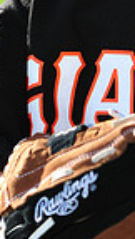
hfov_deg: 2.0
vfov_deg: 3.5
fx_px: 3887
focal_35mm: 614
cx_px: 192
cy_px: -130
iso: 200
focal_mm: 145
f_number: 4.5
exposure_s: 1/640
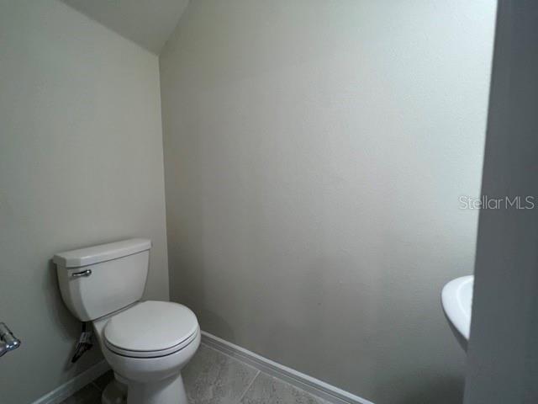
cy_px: 202
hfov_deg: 106.2
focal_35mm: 13
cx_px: 269
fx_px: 202
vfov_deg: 89.9
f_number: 1.8
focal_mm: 1.57
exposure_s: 1/120
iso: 125
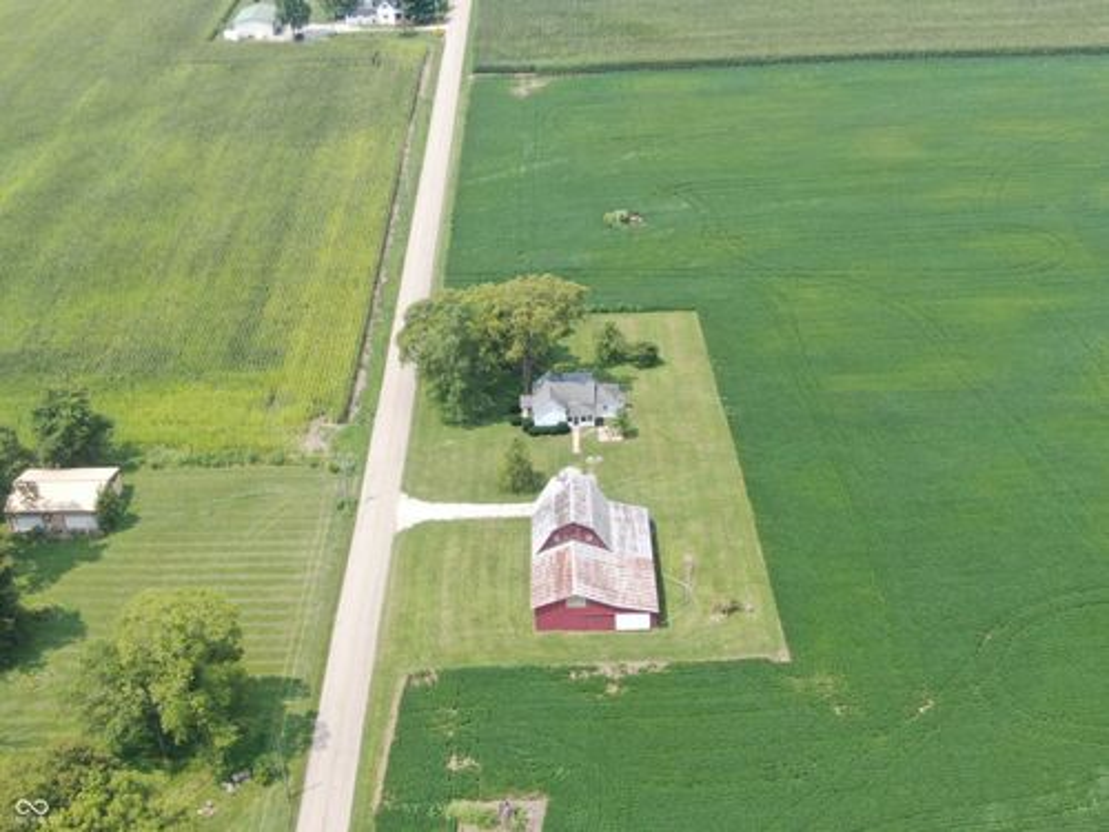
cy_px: 416
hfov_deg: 39.7
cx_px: 554
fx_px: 1538
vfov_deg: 30.3
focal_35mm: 48
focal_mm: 8.6
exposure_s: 1/320
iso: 100
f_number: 3.8
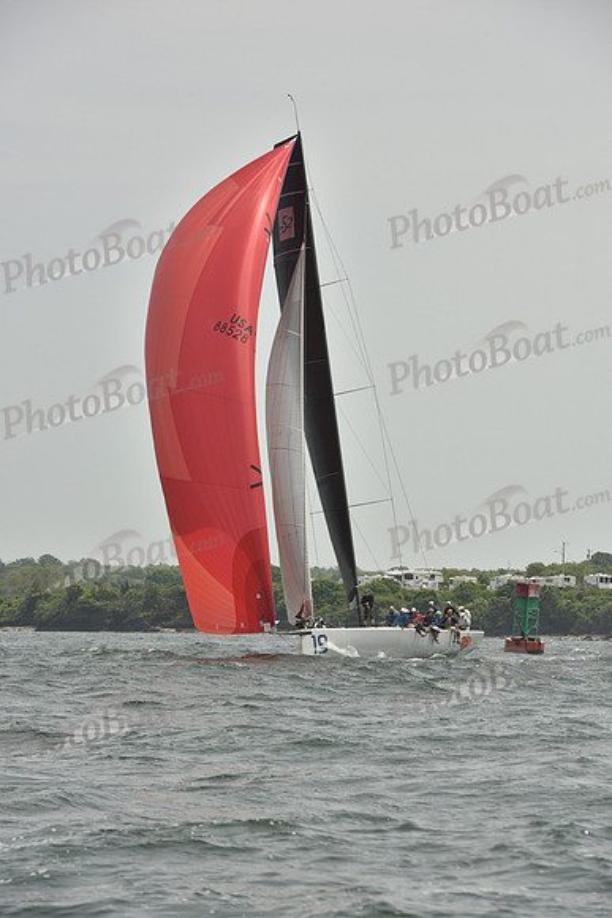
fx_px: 4714
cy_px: 459
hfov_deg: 7.4
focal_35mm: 185
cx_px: 306
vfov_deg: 11.1
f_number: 13
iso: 400
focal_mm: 185
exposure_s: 1/1000
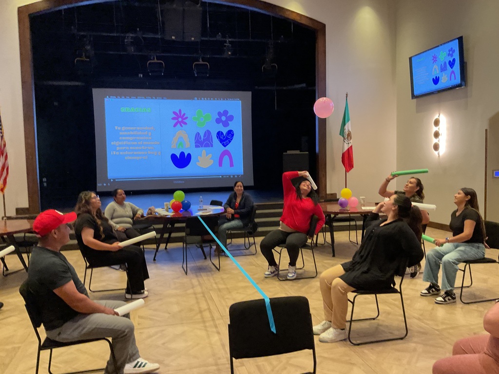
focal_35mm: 29
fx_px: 418
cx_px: 250
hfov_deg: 61.7
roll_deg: +2.1
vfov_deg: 48.2
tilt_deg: -2.1
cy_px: 187
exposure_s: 1/60
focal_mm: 3
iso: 250
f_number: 1.8
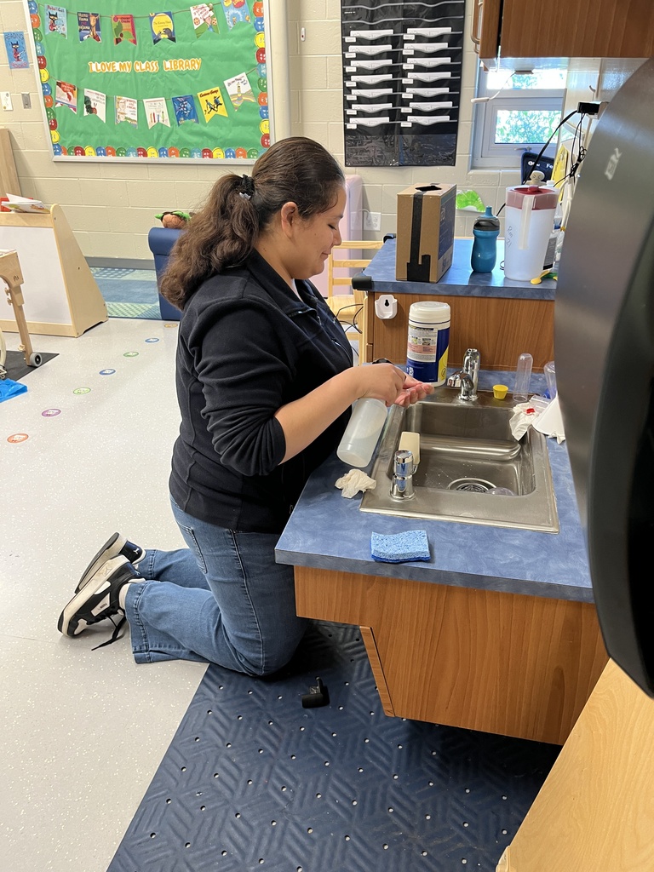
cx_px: 327
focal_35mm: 26
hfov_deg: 53.1
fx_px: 655
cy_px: 436
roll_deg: +0.3
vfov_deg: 67.3
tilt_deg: -26.8
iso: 100
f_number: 1.6
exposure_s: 1/60
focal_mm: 5.1
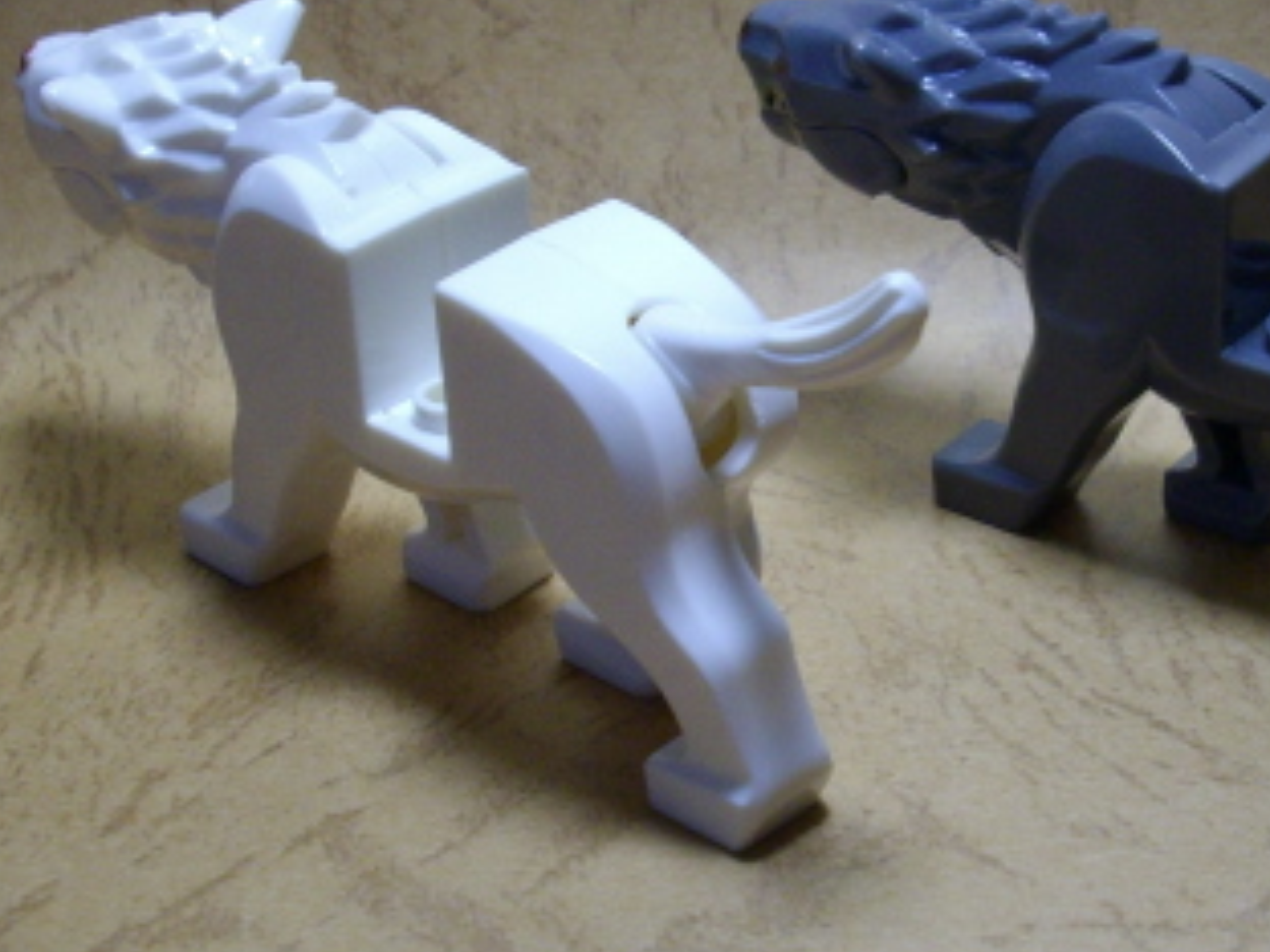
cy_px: 199
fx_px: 2788
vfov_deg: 19.2
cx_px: 936
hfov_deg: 25.4
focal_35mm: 76
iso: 160
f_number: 2.8
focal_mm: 6.2
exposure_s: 1/60
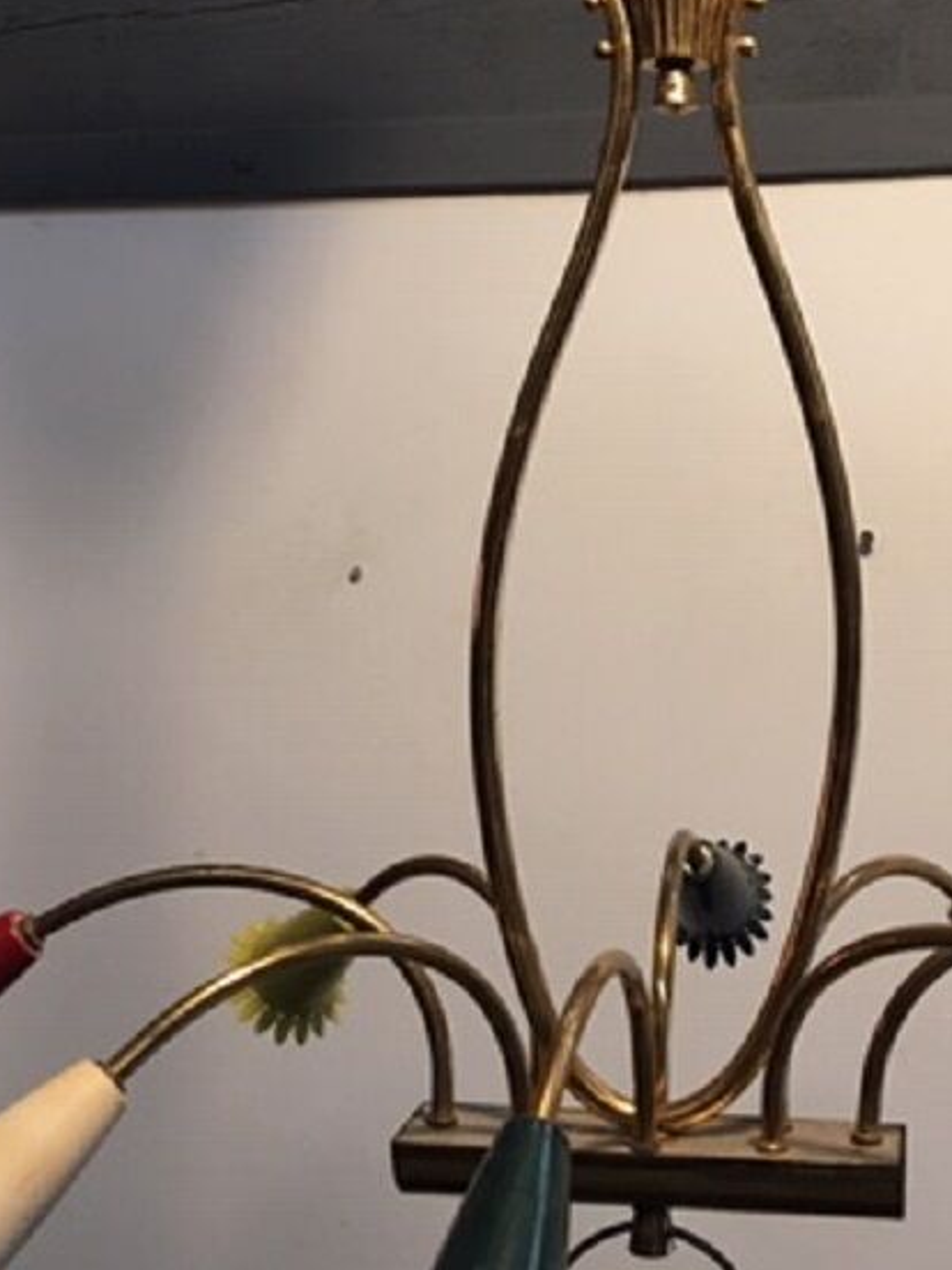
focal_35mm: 56
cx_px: 671
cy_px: 364
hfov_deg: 25.9
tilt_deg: +5.4
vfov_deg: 33.8
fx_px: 2053
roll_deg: -1.6
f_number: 2.2
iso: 64
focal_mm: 4.15
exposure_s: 1/17
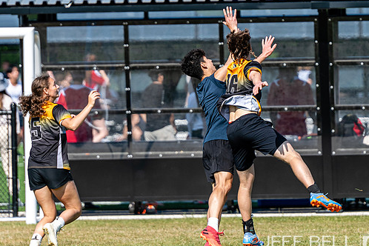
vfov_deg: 2.1
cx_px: 238
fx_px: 6652
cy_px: 78
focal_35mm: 649
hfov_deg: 3.2
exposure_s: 1/1600
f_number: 3.2
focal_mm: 200
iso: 125
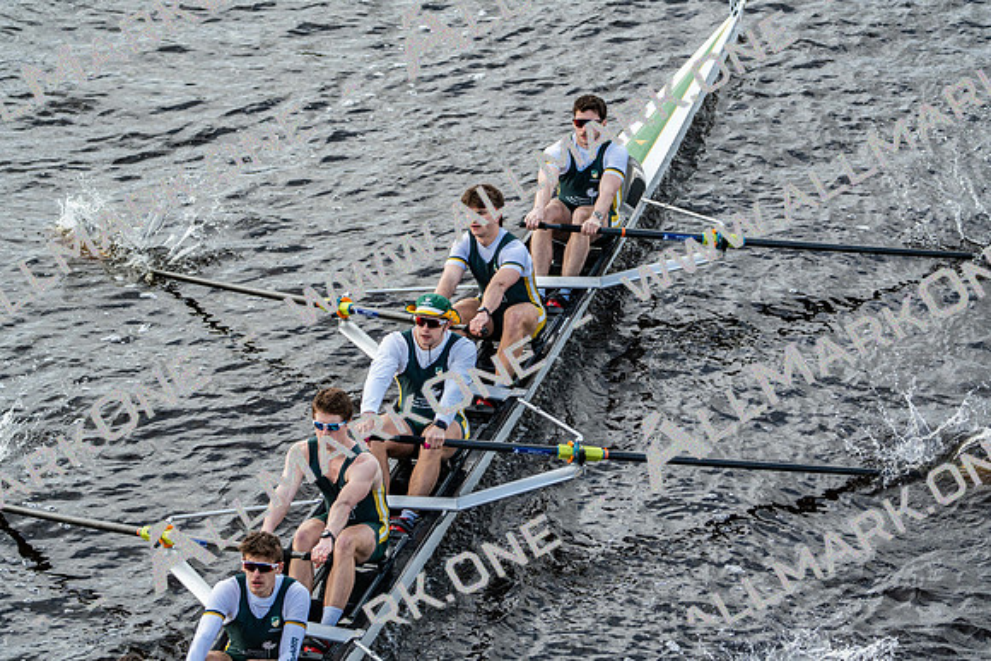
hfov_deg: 10.3
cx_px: 496
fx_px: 5507
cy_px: 330
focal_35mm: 200
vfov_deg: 6.9
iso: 800
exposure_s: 1/1250
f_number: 5.6
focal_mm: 200
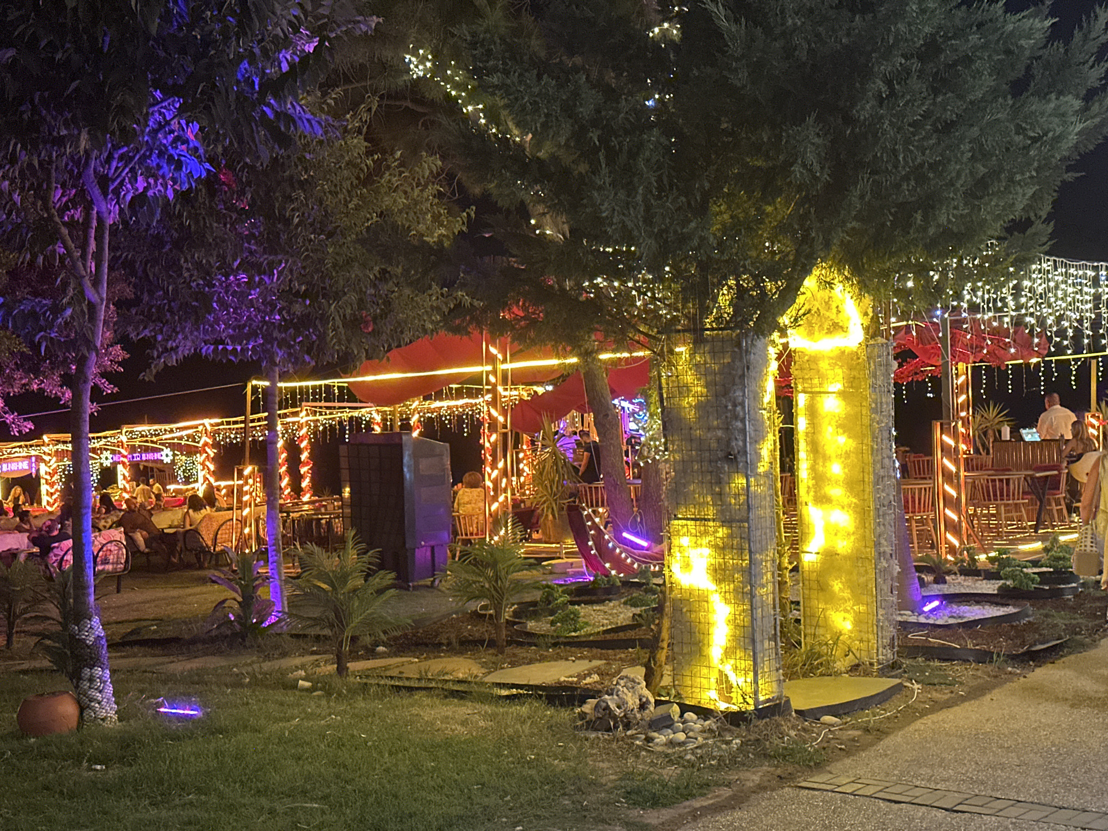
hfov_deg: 39.7
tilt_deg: +0.5
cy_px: 416
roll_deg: +1.3
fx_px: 1536
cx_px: 554
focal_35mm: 48
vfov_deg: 30.3
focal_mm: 6.86
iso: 400
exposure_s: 1/33
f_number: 1.78
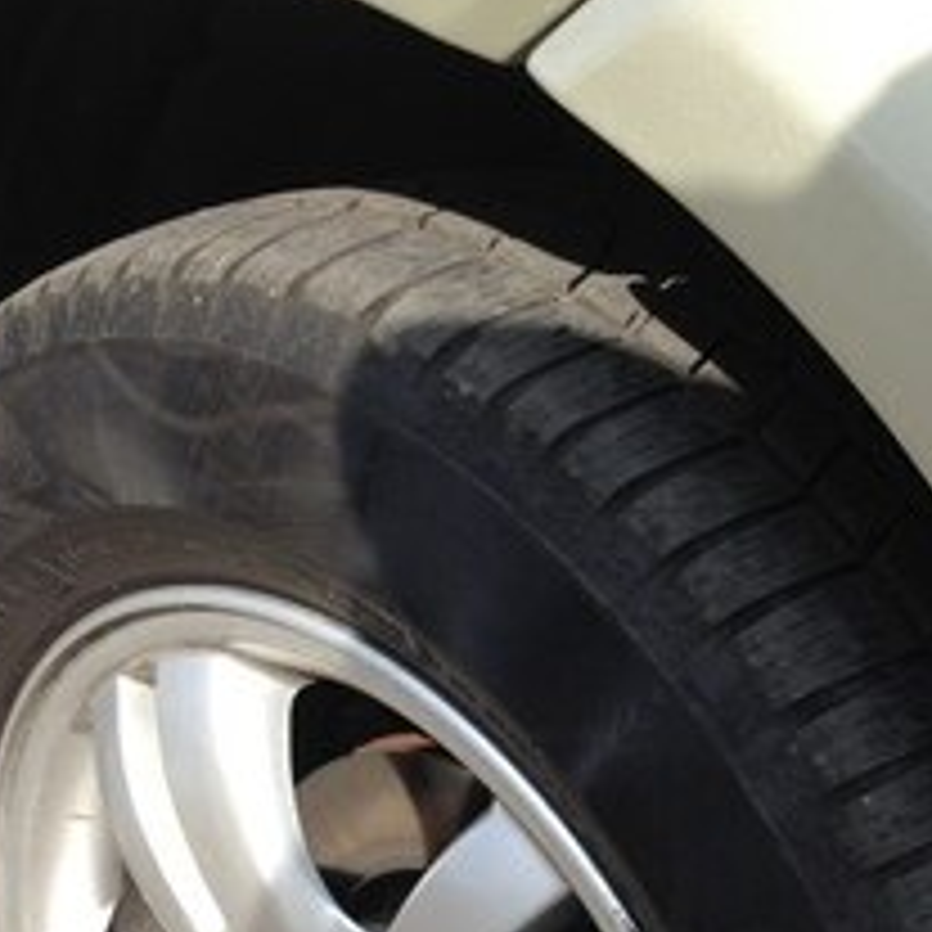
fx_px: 2132
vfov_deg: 23.2
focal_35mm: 70
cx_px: 626
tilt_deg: -32.0
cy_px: 1022
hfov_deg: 24.5
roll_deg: +1.5
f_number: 2.4
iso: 50
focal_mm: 4.12
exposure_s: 1/653
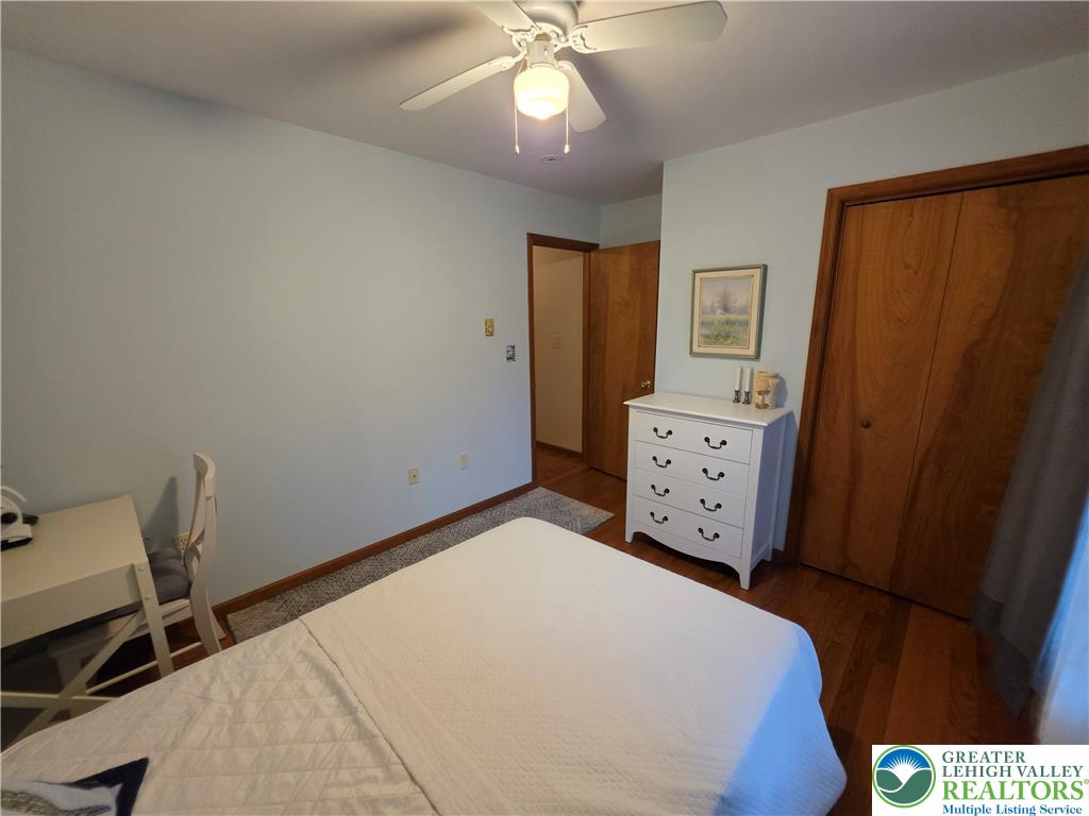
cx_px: 544
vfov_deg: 89.9
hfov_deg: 106.2
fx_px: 409
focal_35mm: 13
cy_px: 408
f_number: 1.9
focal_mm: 2.2
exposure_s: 1/60
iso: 320
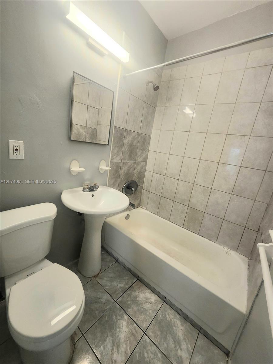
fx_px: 137
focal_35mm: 13
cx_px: 136
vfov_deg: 106.2
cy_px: 182
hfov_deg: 89.9
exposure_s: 1/60.2
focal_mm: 1.74
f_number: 2.2
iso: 80
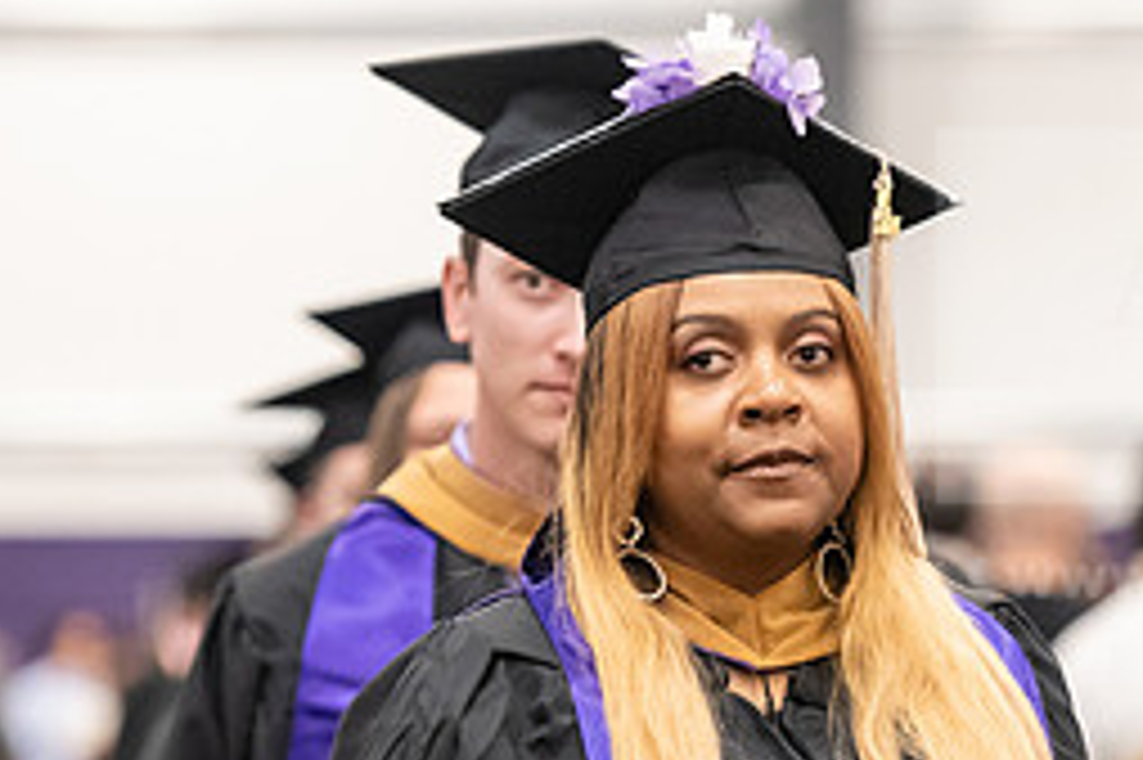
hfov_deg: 6.9
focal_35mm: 297
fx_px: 9423
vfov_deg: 4.6
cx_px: 801
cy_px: 672
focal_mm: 130
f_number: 3.2
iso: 3200
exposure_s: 1/200
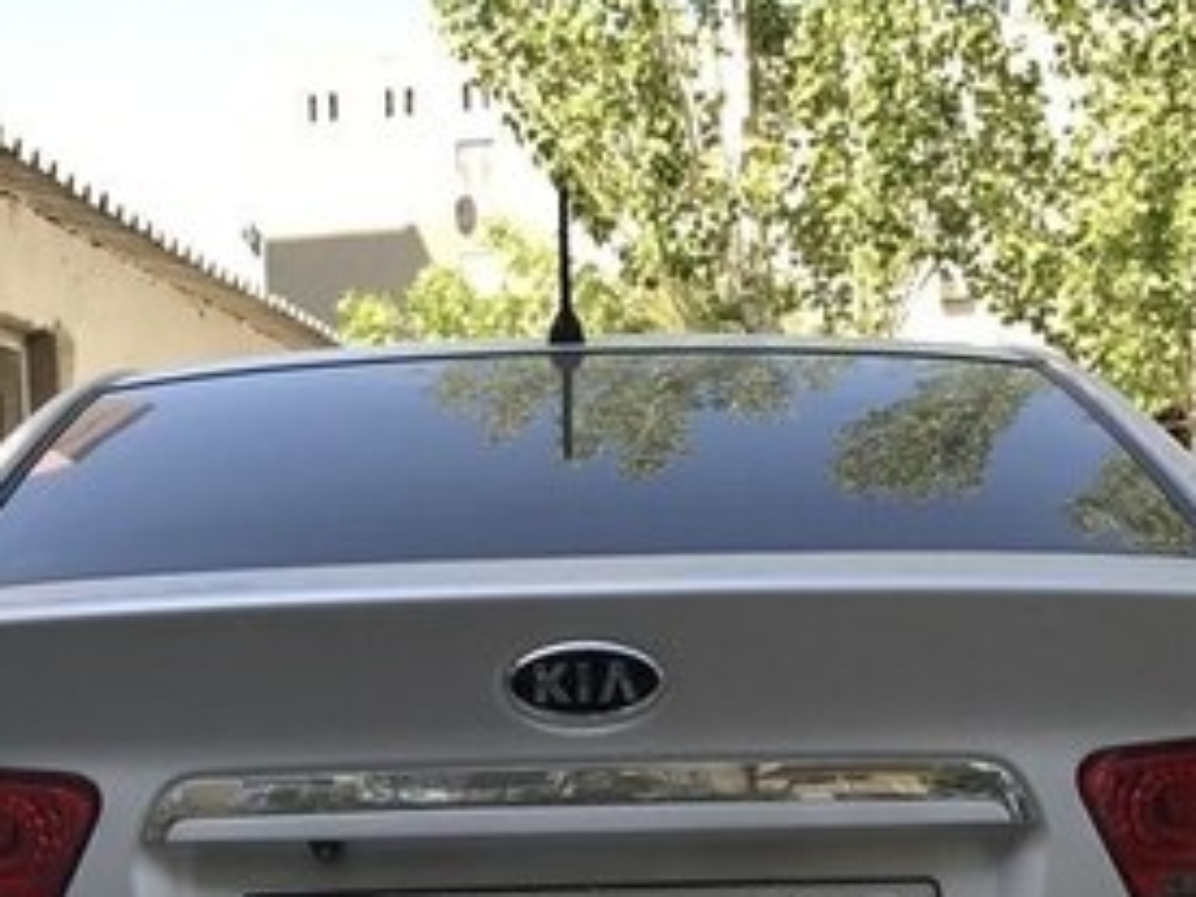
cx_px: 520
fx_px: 2315
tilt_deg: -8.9
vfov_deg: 20.6
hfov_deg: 28.9
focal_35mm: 67
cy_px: 1046
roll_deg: +1.3
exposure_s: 1/584
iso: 20
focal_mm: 3.99
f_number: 1.8
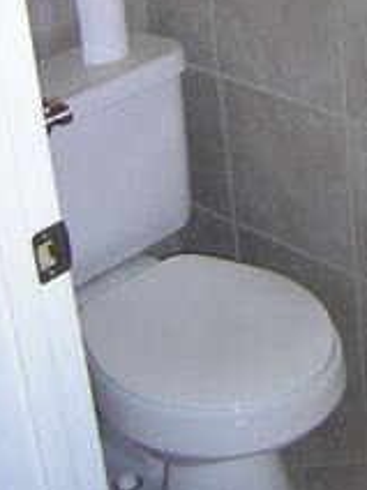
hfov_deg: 16.8
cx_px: 410
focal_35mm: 85
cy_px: 46
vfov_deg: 22.4
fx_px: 1202
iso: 50
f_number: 2.6
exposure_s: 1/60.1
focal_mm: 4.7
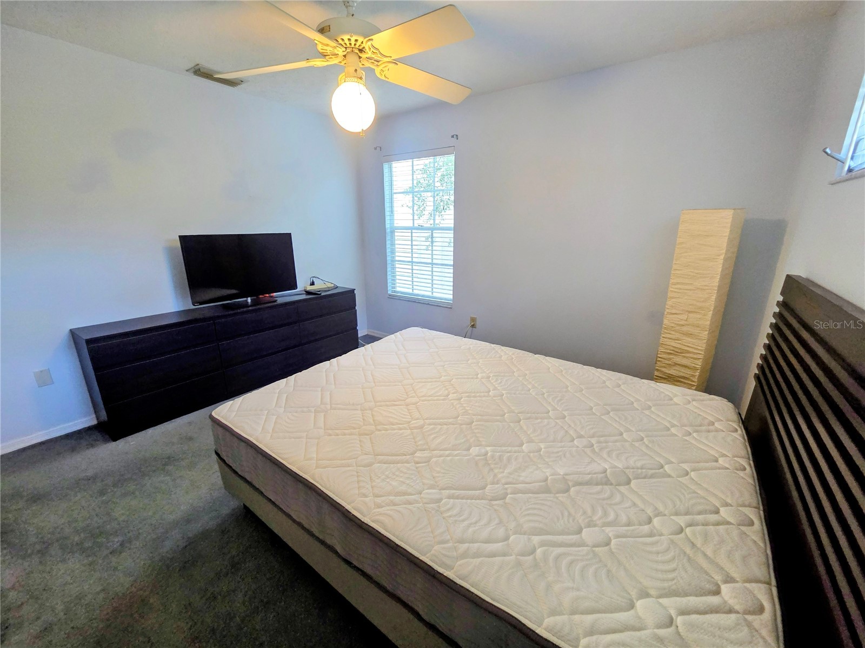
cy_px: 324
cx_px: 432
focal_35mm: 13
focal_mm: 2.2
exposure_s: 1/60
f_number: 2.2
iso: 250
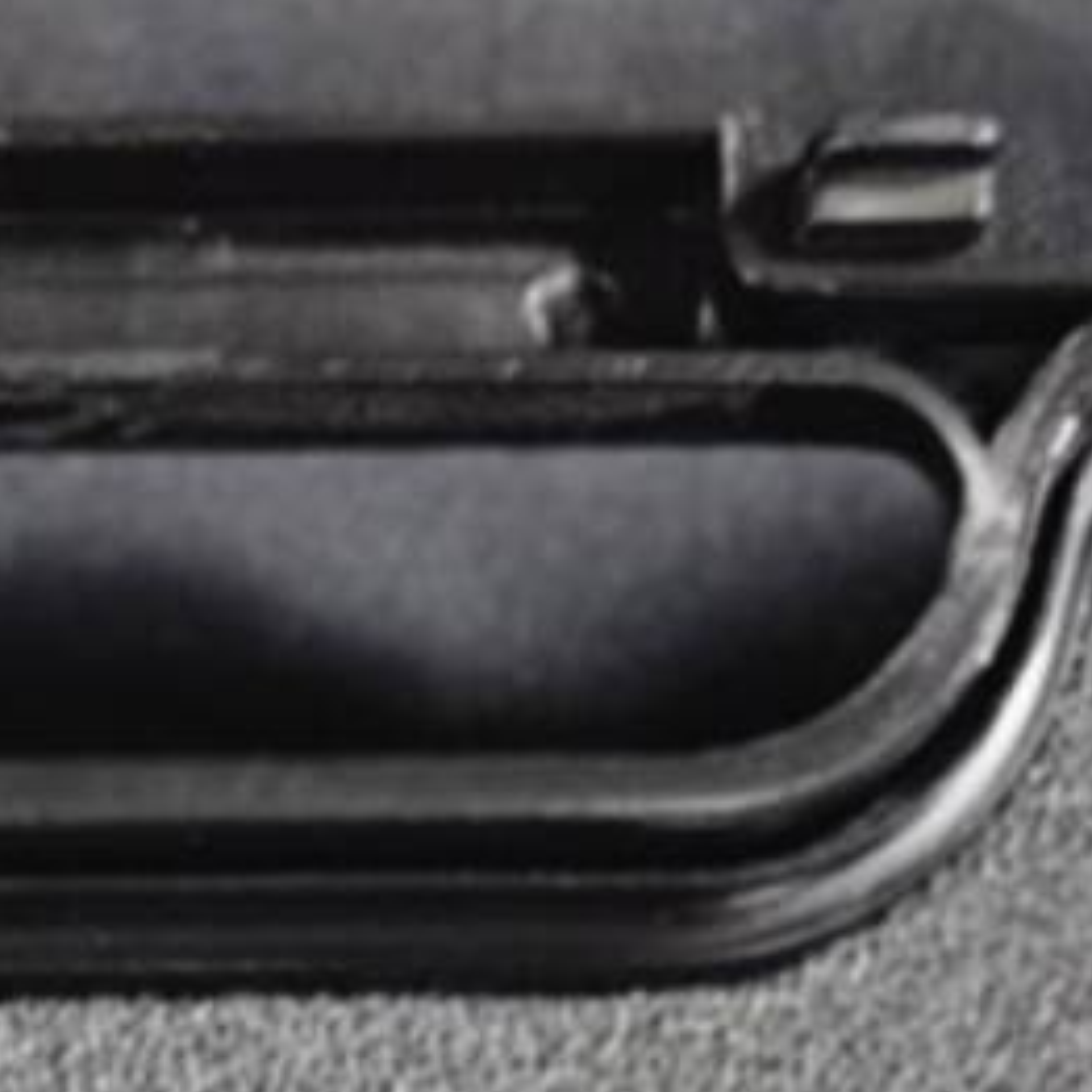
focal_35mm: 199
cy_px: 3893
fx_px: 7102
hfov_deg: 8.0
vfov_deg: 7.2
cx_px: -1755
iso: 640
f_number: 1.7
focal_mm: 6.3
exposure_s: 1/24
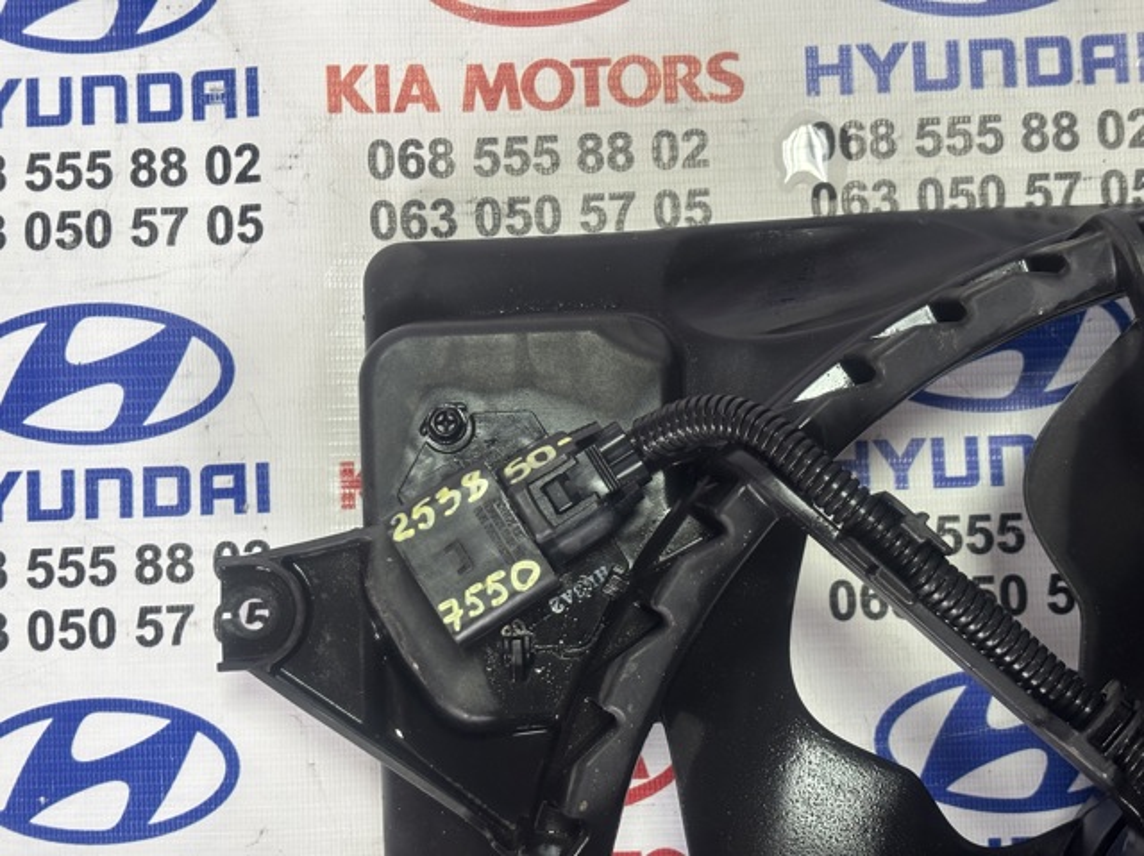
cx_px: 572
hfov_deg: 36.8
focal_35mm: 52
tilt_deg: -85.8
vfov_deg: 28.0
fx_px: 1717
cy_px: 428
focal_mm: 5.96
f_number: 1.6
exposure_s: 1/60
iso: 125
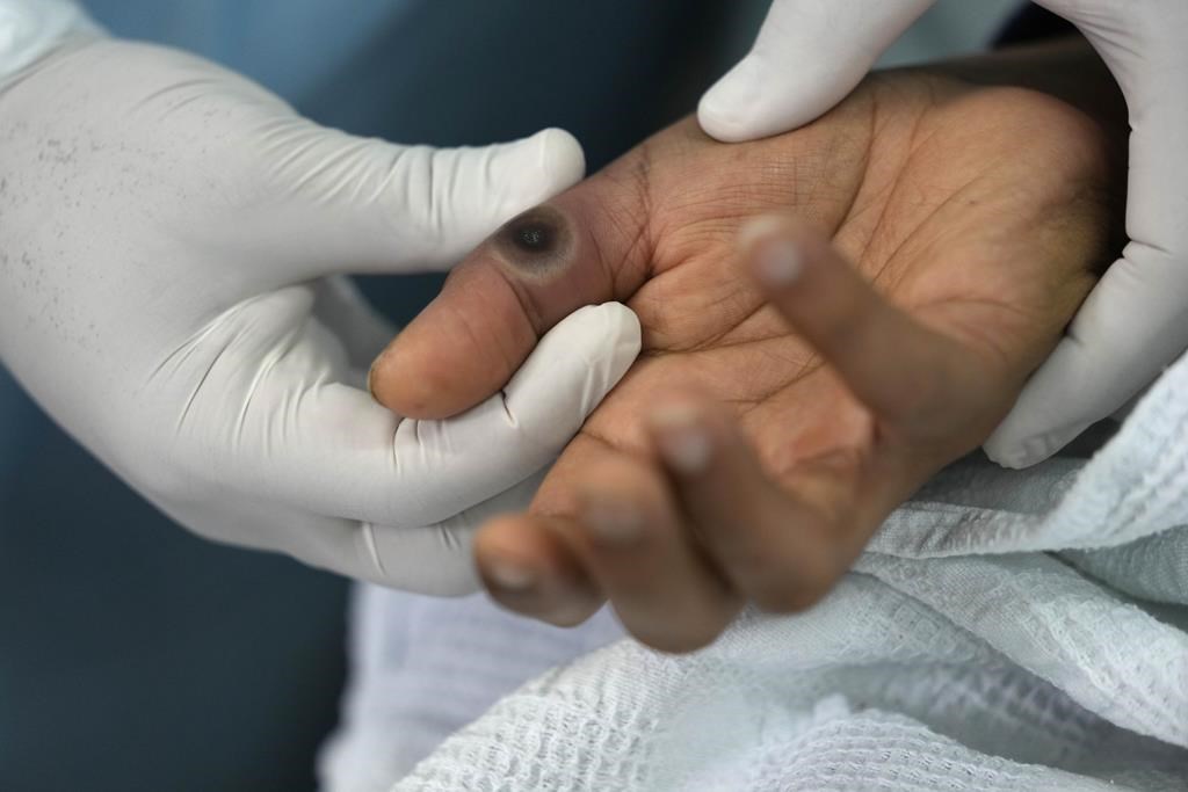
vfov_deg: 6.9
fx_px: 6600
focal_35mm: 200
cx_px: 594
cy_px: 396
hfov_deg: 10.3
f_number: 3.2
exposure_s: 1/125
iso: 2000
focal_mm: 200
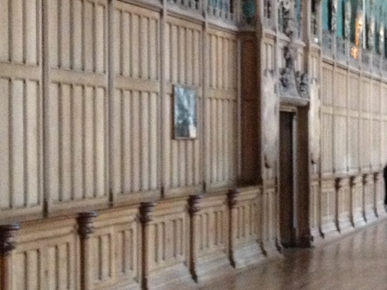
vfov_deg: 12.4
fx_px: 1330
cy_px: 149
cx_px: 530
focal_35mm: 119
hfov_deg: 15.6
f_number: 2.4
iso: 400
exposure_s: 1/20
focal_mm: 4.28
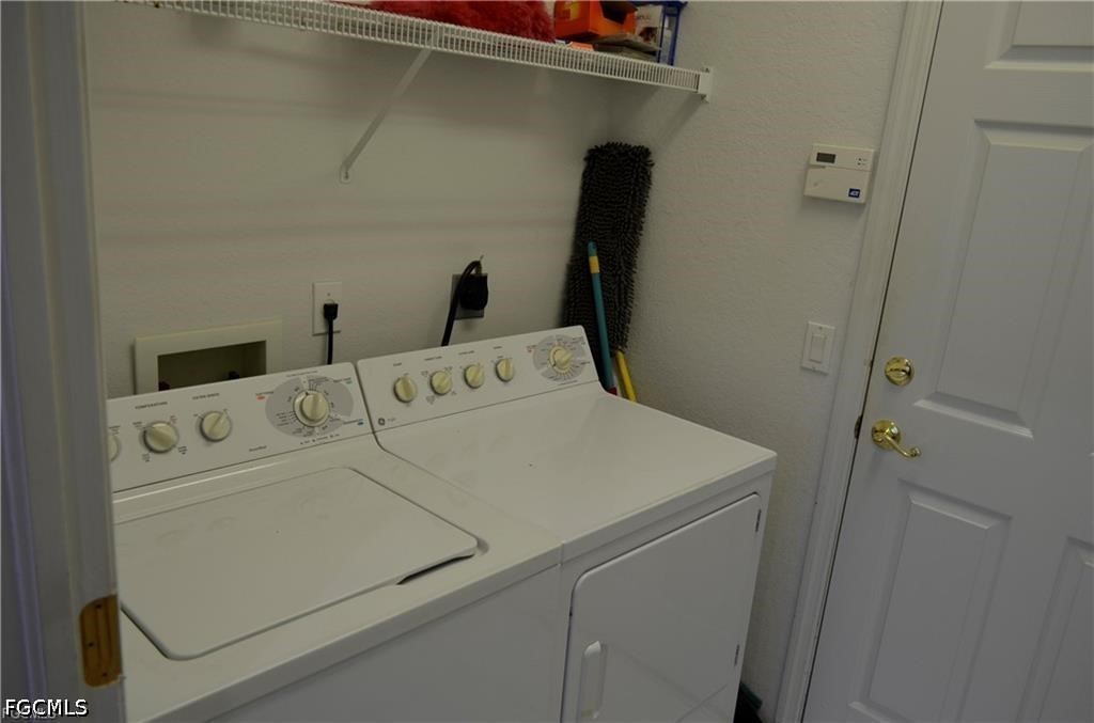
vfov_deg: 47.7
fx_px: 818
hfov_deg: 67.5
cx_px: 547
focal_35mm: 27
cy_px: 362
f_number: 5
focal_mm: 18
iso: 400
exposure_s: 1/100
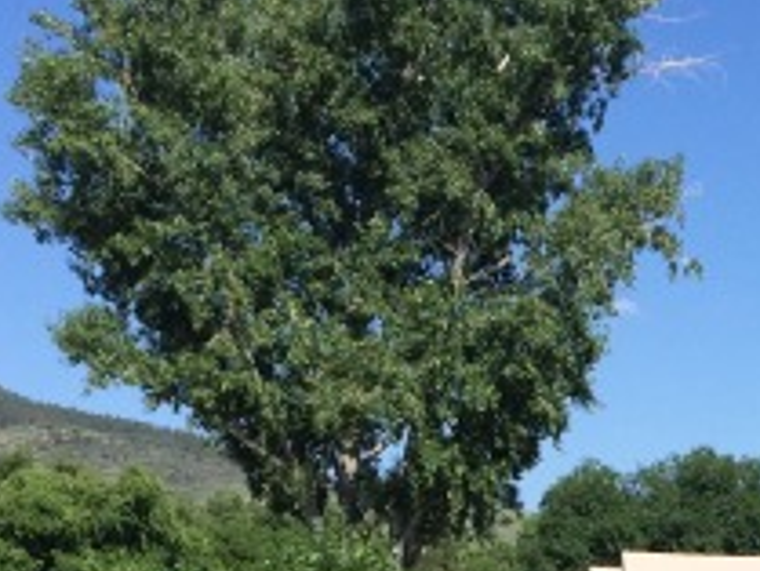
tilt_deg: -8.5
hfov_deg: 17.0
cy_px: 1011
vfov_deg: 12.3
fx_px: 2438
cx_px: 902
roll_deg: +1.1
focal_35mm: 111
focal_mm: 4.15
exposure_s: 1/1786
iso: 32
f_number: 2.2
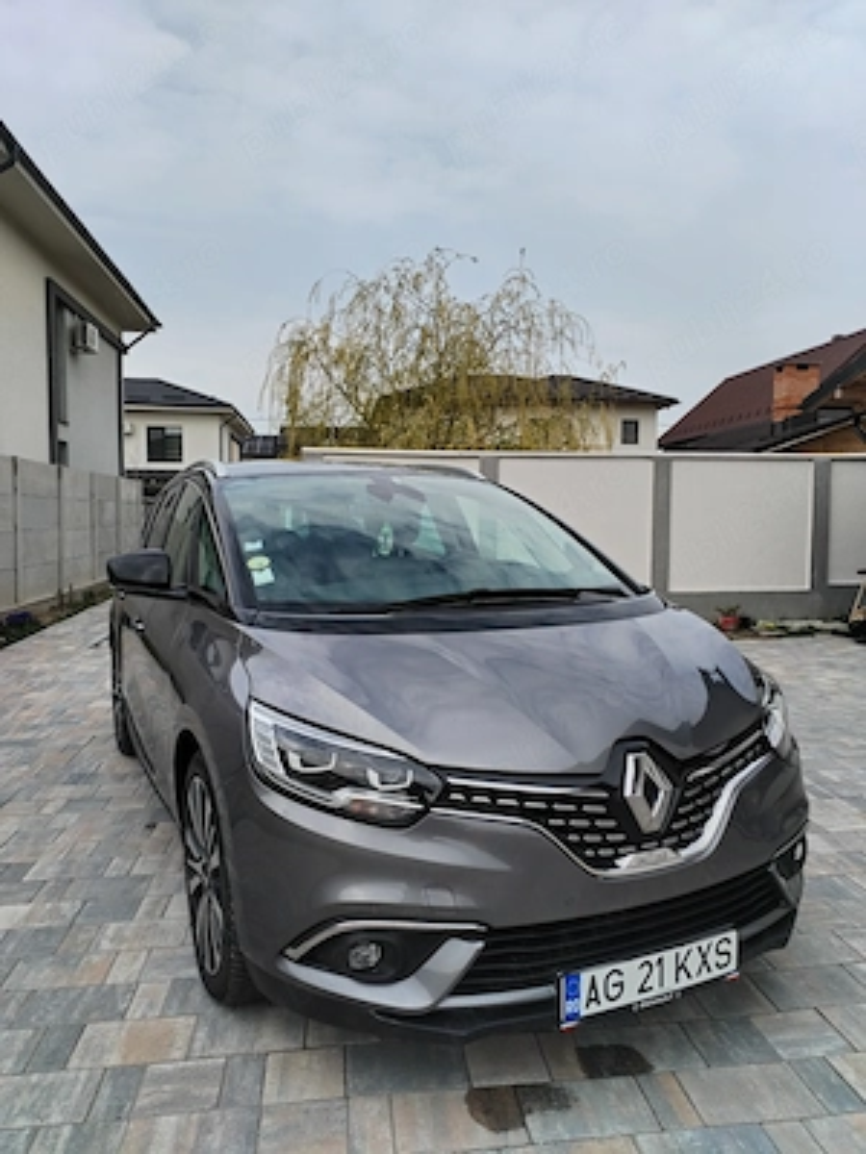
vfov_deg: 67.3
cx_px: 433
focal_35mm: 26
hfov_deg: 53.1
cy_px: 577
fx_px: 867
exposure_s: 1/536
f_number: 1.8
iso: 100
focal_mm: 4.75
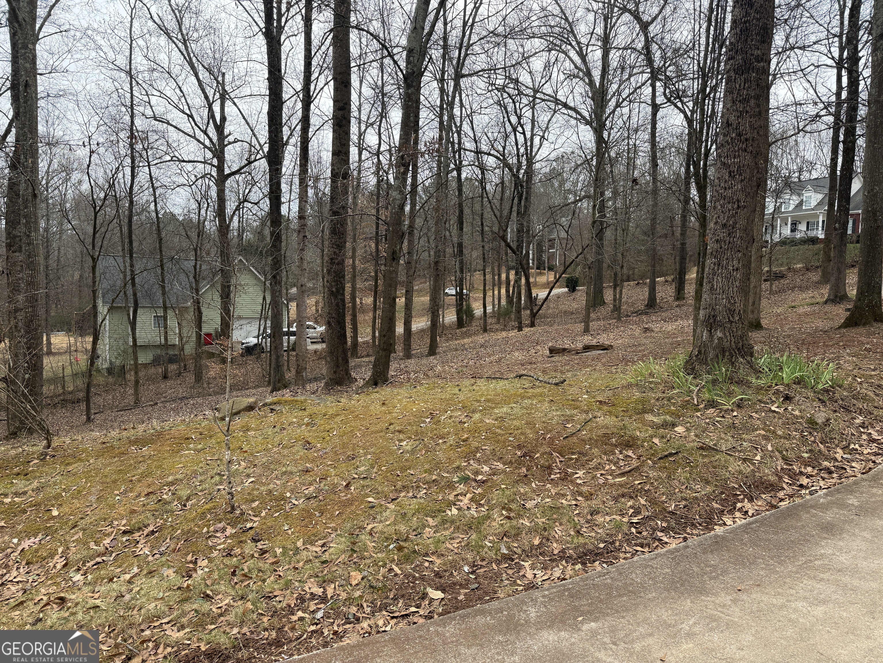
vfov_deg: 56.8
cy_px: 332
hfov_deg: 71.6
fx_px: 612
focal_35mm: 24
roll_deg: -1.3
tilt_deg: -3.2
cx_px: 442
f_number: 1.78
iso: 100
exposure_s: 1/822
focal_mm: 6.76
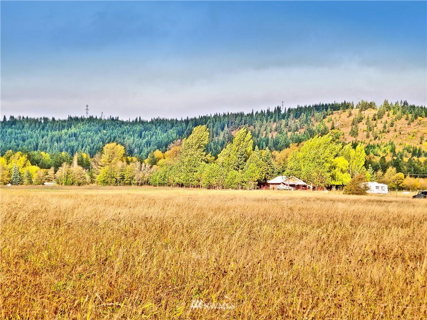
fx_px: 617
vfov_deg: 29.1
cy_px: 160
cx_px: 214
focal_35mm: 50
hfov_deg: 38.2
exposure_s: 1/400
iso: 50
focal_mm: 5.88
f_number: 2.4
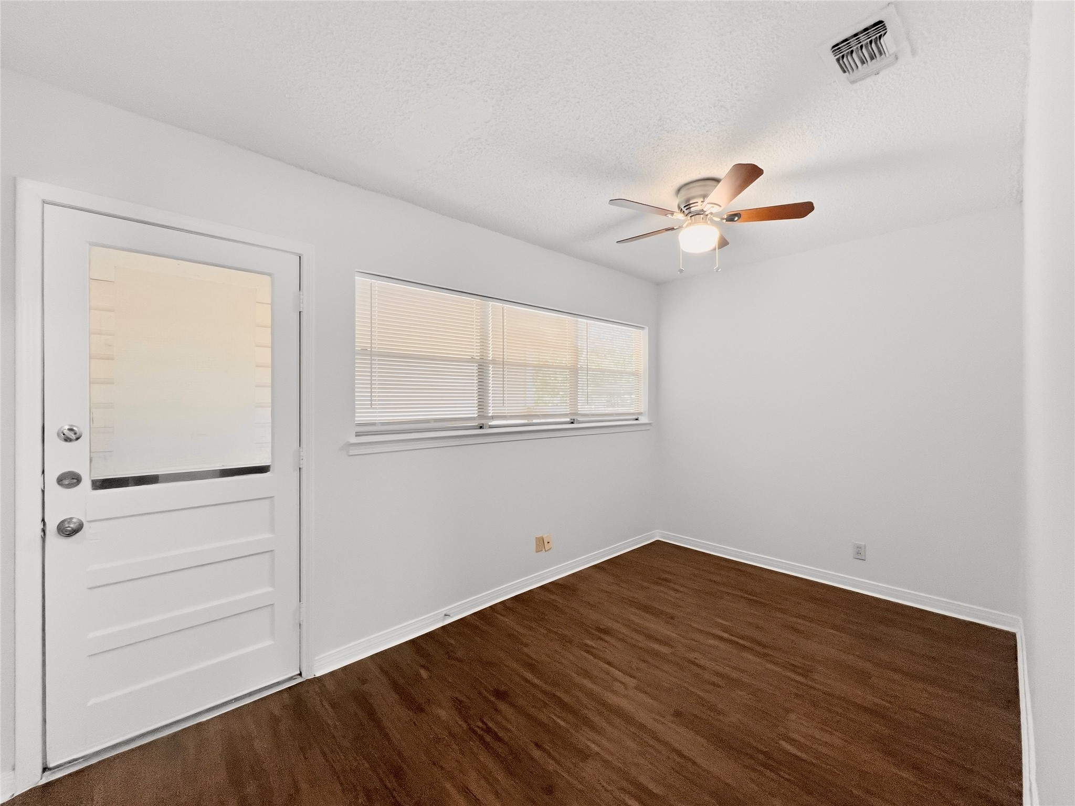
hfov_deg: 106.2
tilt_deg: +0.5
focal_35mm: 13
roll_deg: +0.8
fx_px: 404
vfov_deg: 89.9
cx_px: 538
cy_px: 403
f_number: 1.8
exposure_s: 1/60
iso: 160
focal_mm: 1.6
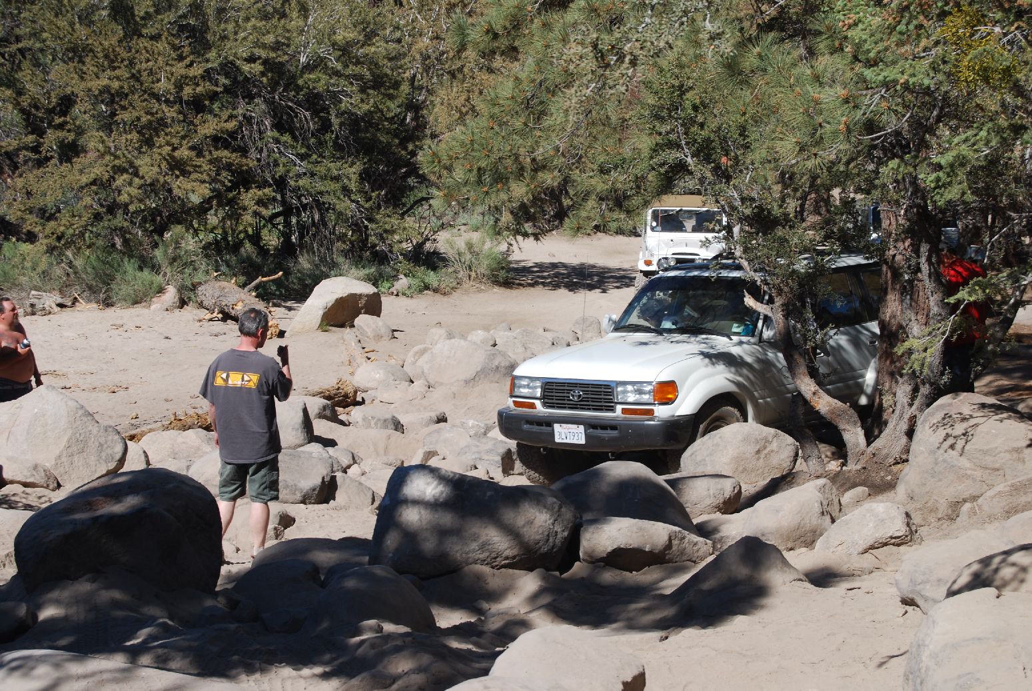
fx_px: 2368
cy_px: 346
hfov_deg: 24.6
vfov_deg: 16.6
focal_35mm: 82
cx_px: 516
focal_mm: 55
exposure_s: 1/250
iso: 100
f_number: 8
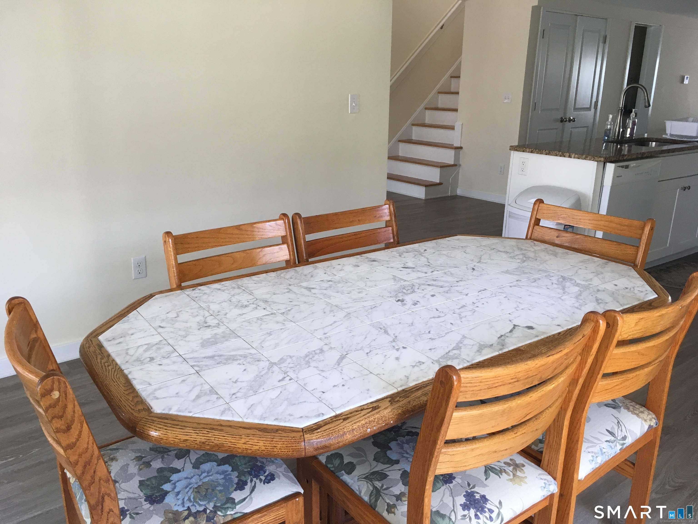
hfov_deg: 61.7
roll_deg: -2.7
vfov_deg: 48.2
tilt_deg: -17.4
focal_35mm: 29
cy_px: 262
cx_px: 349
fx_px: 585
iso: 25
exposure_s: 1/30
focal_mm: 4.15
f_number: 2.2
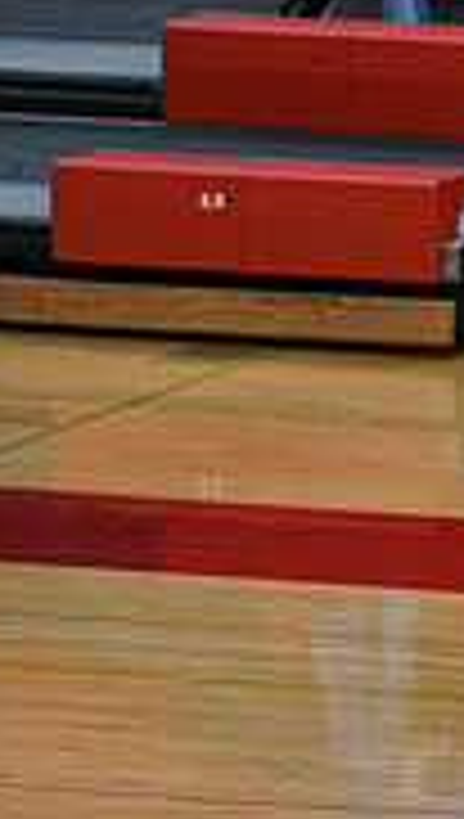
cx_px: 1257
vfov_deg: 3.6
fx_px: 13063
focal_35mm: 600
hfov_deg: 2.0
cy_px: 475
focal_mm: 180
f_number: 4
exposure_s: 1/400
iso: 4000
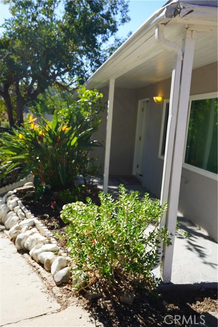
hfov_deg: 37.8
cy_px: 164
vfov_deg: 54.5
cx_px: 109
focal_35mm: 35
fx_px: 318
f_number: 7.1
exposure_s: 1/100
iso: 100
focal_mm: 35
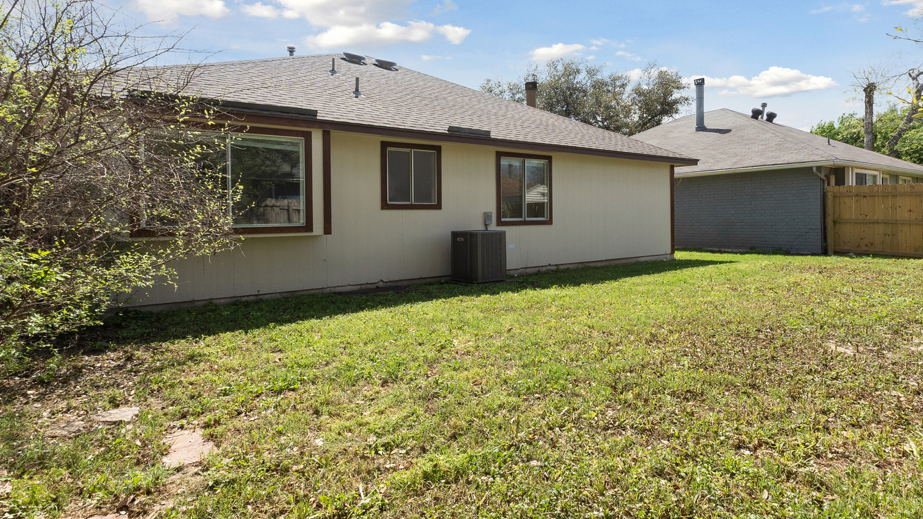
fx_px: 465
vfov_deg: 57.4
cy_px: 184
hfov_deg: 89.2
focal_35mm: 19
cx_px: 511
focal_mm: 10
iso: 400
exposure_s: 1/640
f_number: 8
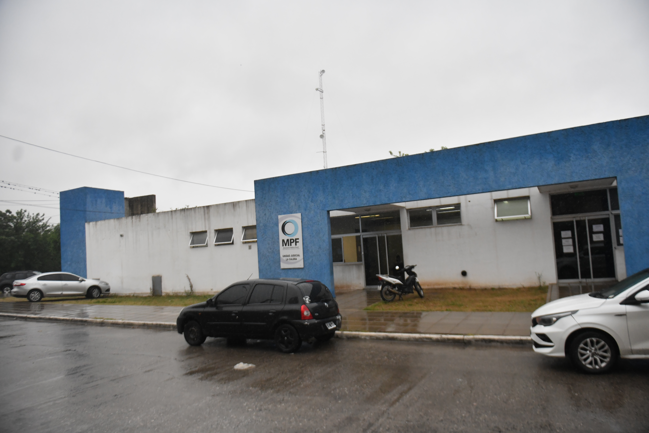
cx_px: 324
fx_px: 433
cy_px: 216
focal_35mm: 24
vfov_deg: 53.1
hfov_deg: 73.7
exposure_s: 1/1250
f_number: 2.8
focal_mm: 24
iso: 1600
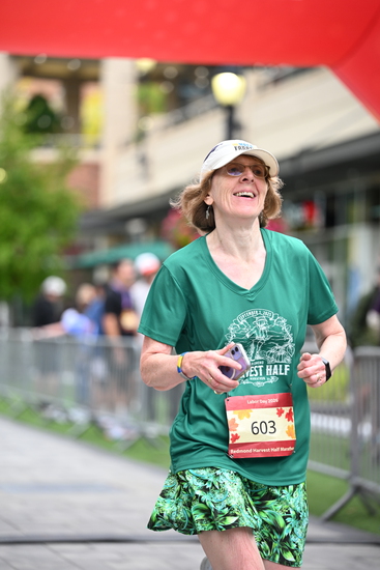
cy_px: 285
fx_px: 1820
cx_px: 190
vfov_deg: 17.8
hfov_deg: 11.9
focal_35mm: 115
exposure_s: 1/1600
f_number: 2.8
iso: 640
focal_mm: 115
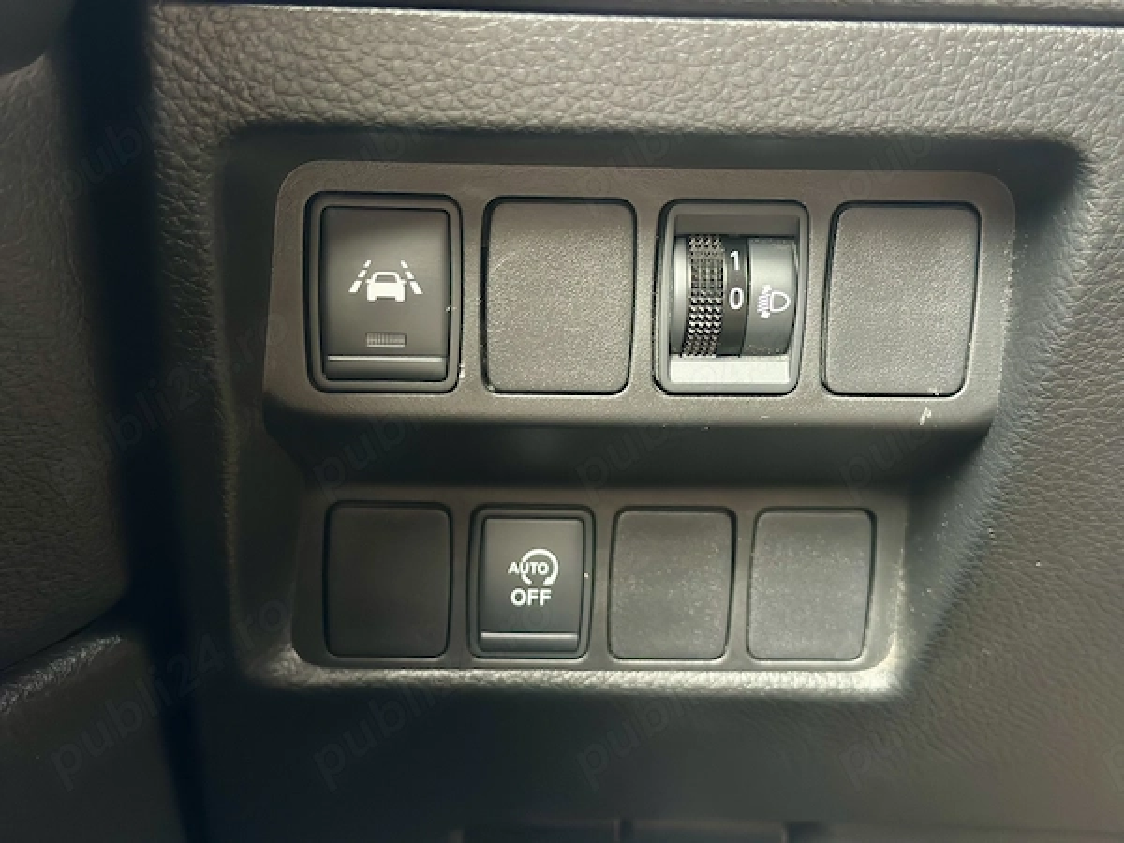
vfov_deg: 30.3
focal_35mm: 48
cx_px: 562
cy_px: 422
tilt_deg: -15.7
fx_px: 1559
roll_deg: -1.9
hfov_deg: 39.7
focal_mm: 6.86
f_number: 1.78
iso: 320
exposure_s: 1/60
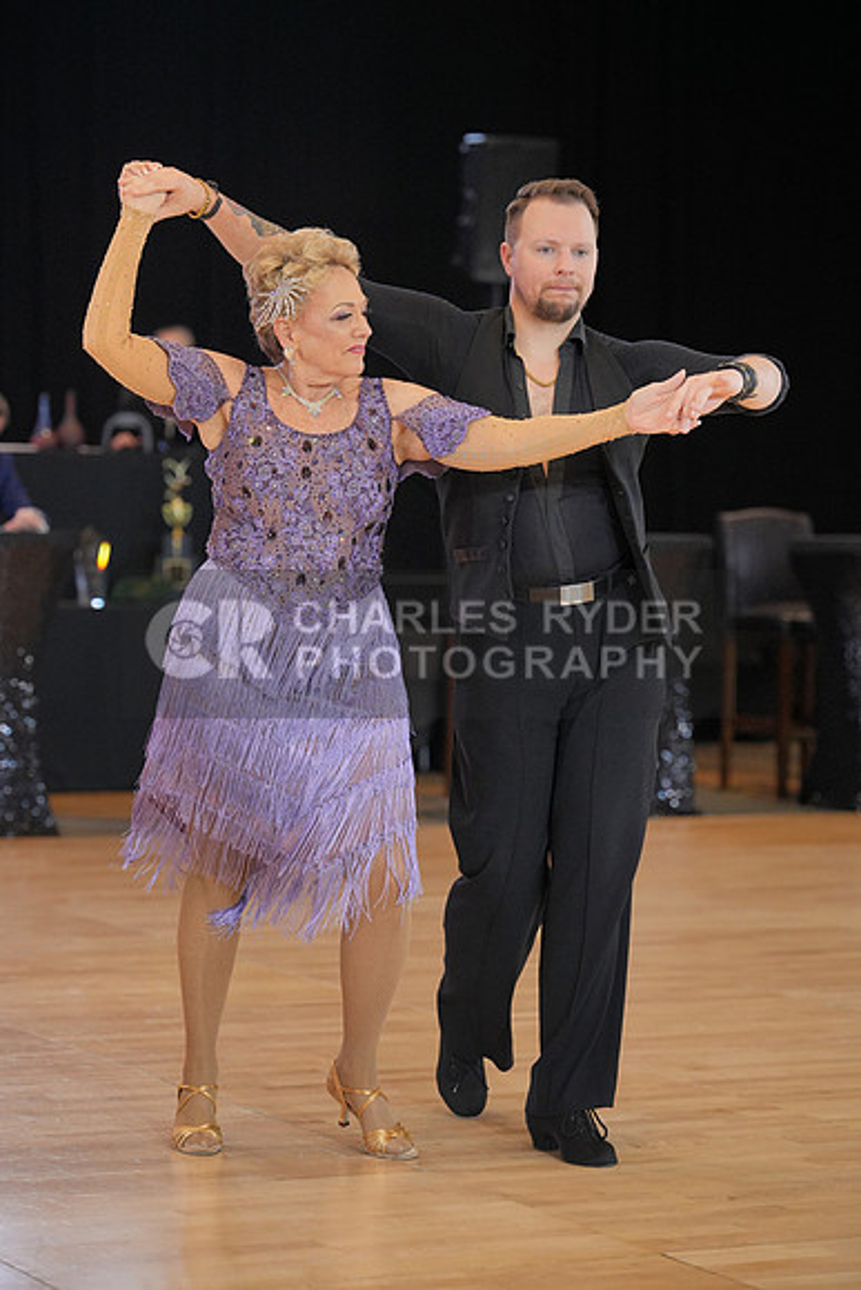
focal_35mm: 106
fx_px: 3800
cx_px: 430
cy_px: 645
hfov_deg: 12.9
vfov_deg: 19.3
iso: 2500
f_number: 3.2
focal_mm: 106
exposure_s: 1/500
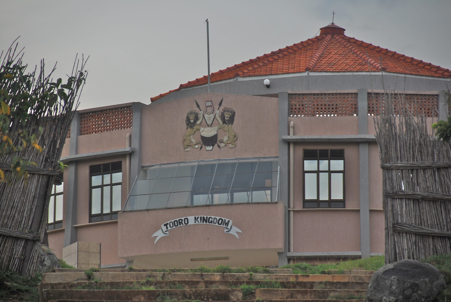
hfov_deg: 8.1
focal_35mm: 255
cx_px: 226
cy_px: 151
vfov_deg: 5.4
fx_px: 3199
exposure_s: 1/250
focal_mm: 170
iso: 100
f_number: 5.6
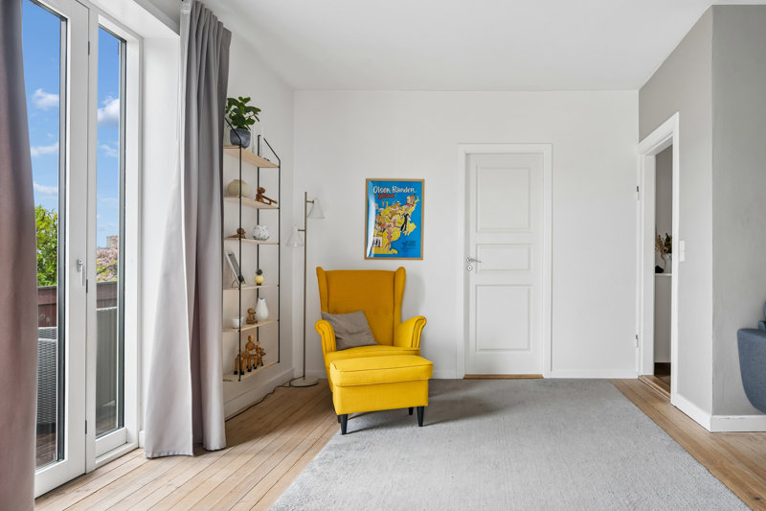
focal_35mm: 20
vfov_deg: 61.9
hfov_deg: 84.0
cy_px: 256
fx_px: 425
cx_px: 383
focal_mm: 20
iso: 400
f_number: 6.3
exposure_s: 1/40
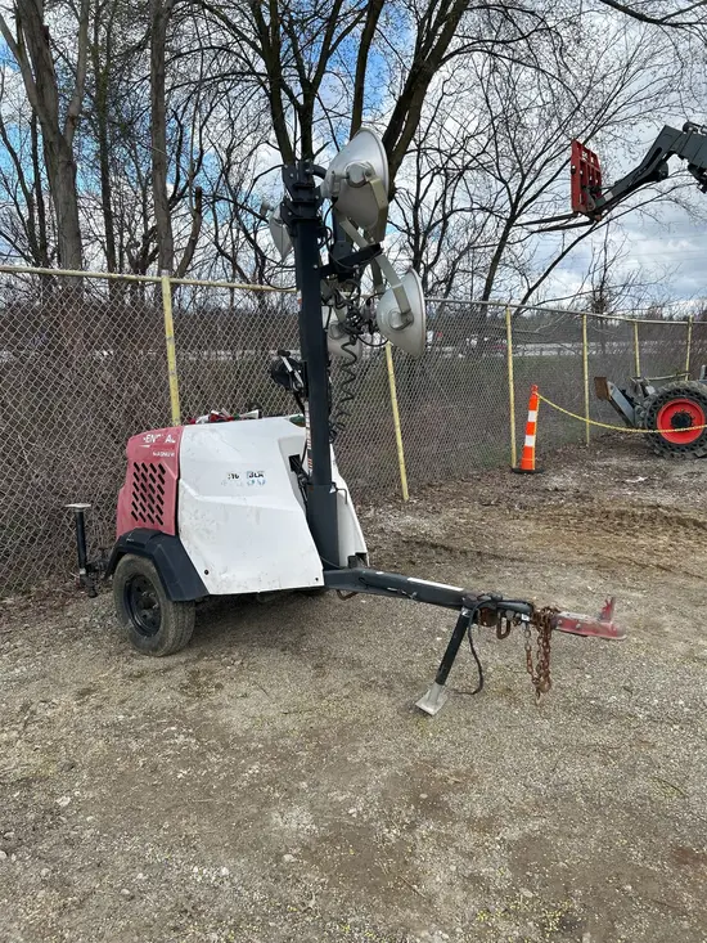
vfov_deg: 67.3
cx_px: 354
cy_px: 472
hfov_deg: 53.1
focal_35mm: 26
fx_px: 708
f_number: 1.5
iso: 50
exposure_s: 1/1724
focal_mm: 5.7
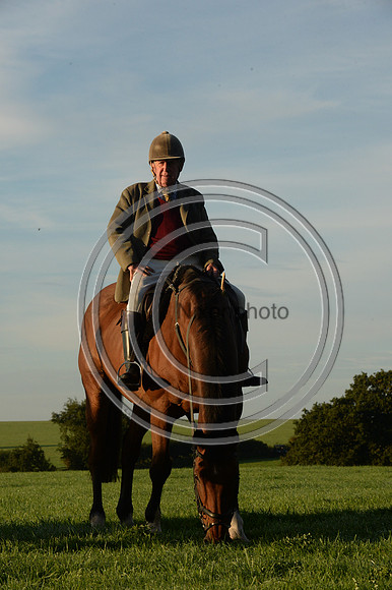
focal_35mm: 120
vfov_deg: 17.1
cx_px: 196
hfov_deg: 11.4
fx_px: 1962
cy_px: 295
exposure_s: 1/1000
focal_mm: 120
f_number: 11
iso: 1600
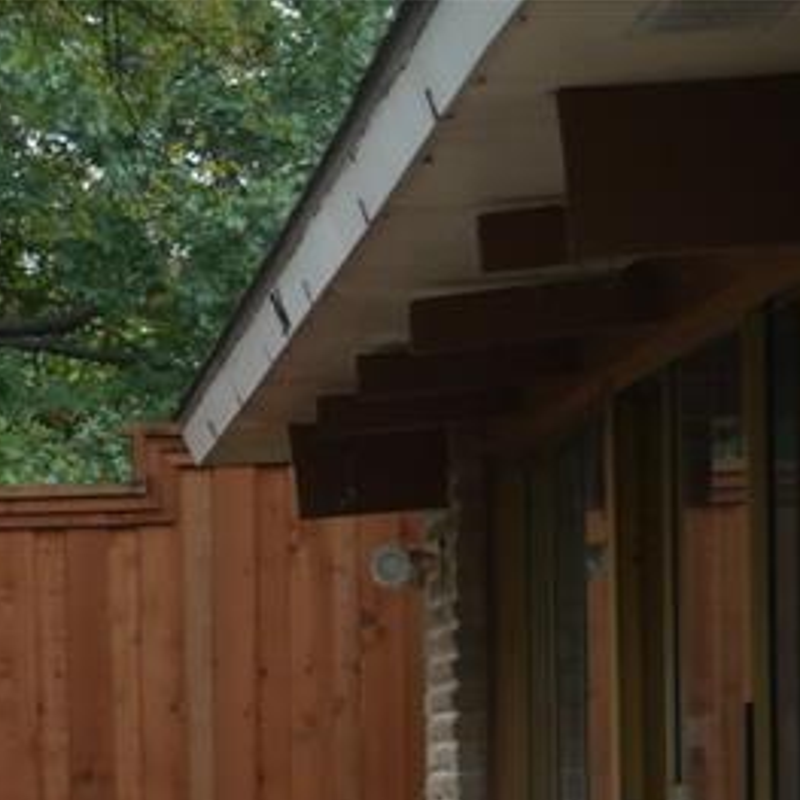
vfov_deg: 8.1
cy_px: 1165
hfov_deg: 8.0
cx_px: -586
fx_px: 5569
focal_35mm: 213
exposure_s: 1/80
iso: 800
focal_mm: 31
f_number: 5.4
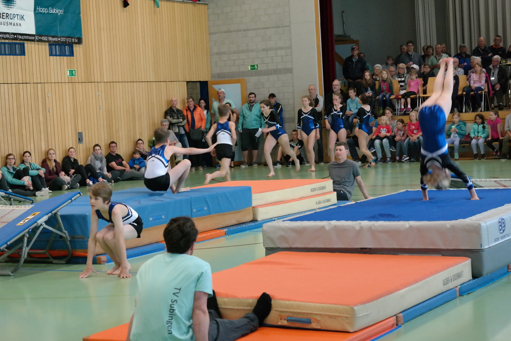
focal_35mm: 77
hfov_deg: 26.3
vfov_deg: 17.7
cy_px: 170
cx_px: 256
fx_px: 1093
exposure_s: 1/125
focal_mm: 50
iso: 3200
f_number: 5
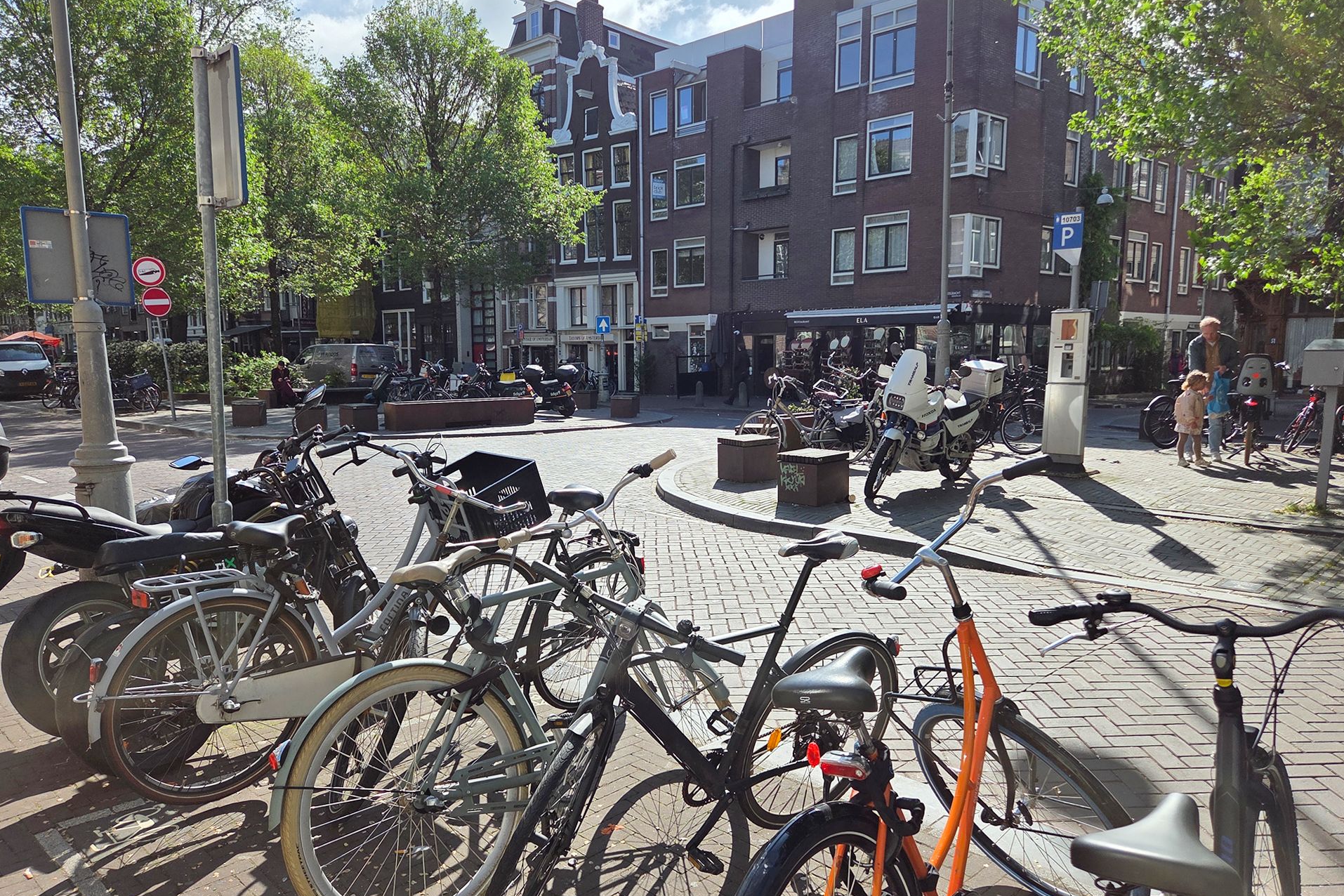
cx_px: 668
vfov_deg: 51.3
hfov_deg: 71.5
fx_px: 933
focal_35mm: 25
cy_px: 475
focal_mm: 5.4
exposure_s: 1/5862
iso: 80
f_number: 1.8
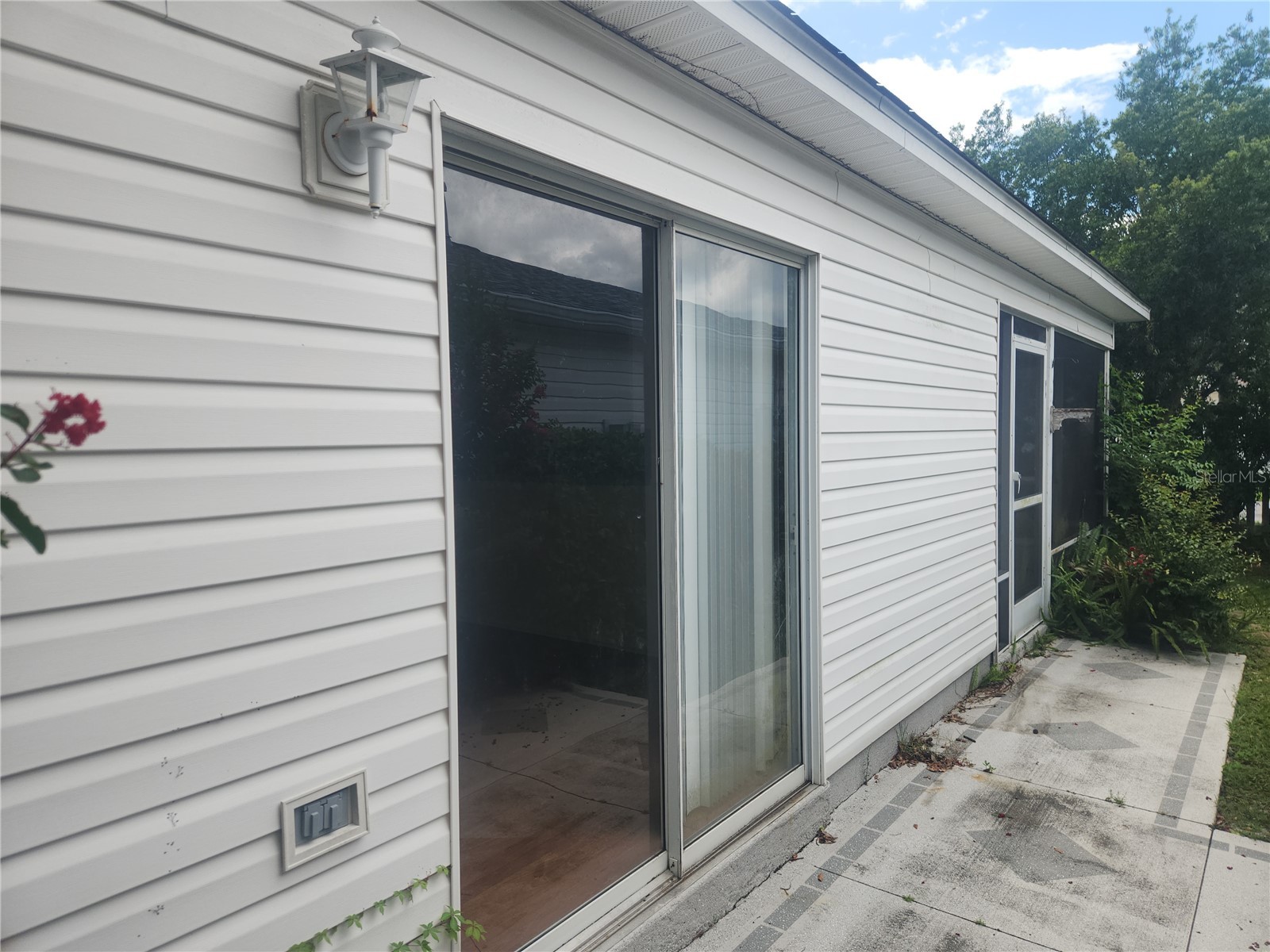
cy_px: 476
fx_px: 844
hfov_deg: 73.9
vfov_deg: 58.9
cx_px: 635
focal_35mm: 23
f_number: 1.8
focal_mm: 5.4
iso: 20
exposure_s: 1/771
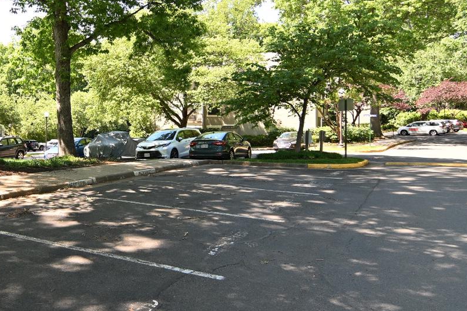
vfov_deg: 44.7
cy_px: 124
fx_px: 376
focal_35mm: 29
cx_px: 127
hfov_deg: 60.8
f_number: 5
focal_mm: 11
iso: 100
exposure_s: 1/80
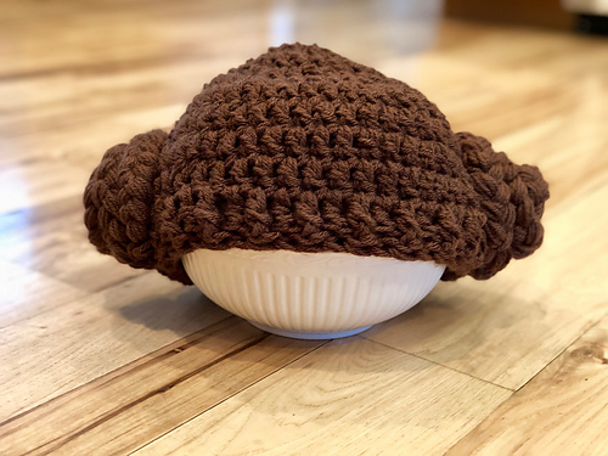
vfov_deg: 28.0
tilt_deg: -19.1
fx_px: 913
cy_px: 228
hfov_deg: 36.8
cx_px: 304
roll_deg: -0.7
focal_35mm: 52
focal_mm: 6
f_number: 2.4
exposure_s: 1/9
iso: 160
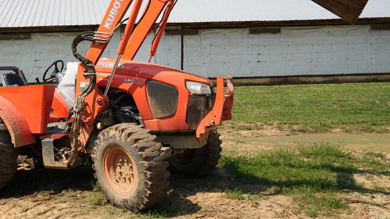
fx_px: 434
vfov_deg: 28.3
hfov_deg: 45.4
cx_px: 68
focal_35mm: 42
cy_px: 89
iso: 800
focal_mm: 24
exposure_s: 1/8000
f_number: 2.8
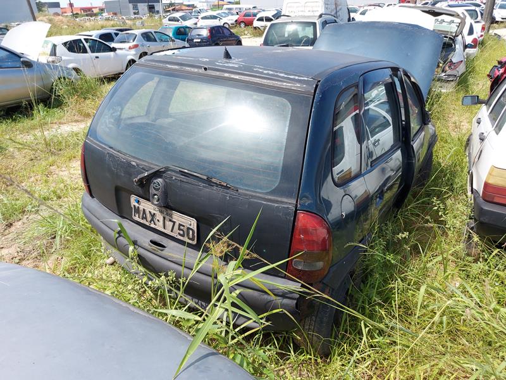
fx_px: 351
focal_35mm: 24
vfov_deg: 56.8
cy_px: 190
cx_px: 253
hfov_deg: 71.6
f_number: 1.8
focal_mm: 5.23
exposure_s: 1/506
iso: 32
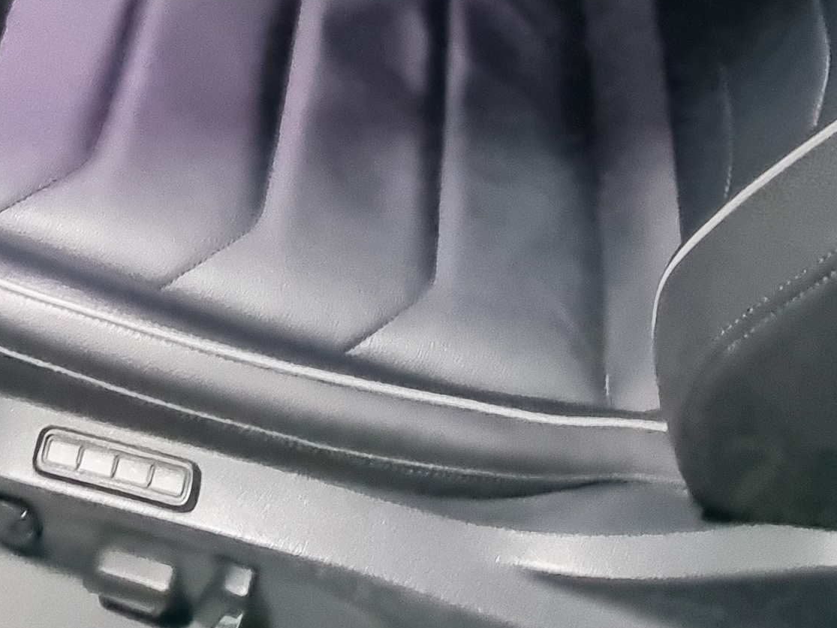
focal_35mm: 47
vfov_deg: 21.3
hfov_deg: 39.0
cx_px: 176
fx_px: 1136
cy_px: -485
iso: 1600
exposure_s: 1/24
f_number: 2.2
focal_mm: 2.2
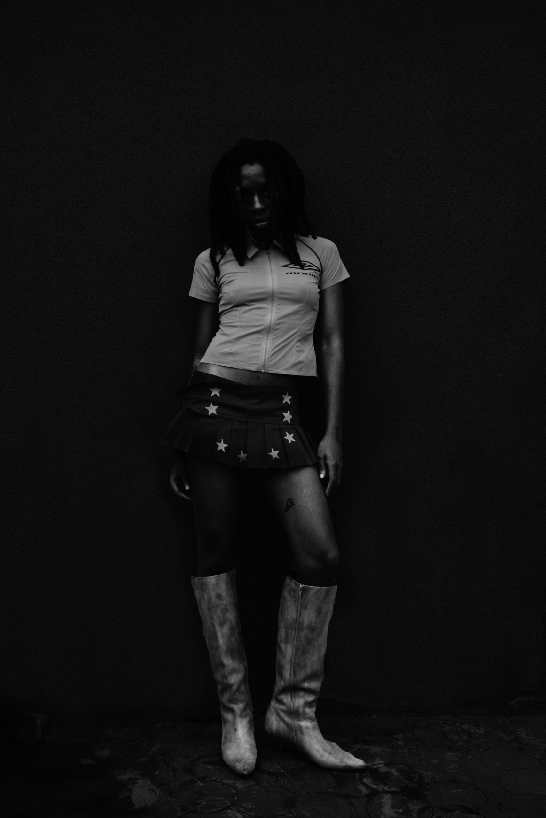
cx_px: 273
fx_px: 978
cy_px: 409
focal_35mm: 43
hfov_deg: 31.2
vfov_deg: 45.4
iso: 640
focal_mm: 28.9
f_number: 22
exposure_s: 1/180
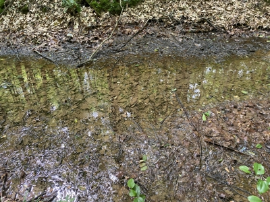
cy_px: 101
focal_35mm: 26
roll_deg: -3.9
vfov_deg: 53.1
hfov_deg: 67.3
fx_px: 203
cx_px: 135
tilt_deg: -37.4
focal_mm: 4.25
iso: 160
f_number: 1.8
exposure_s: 1/60
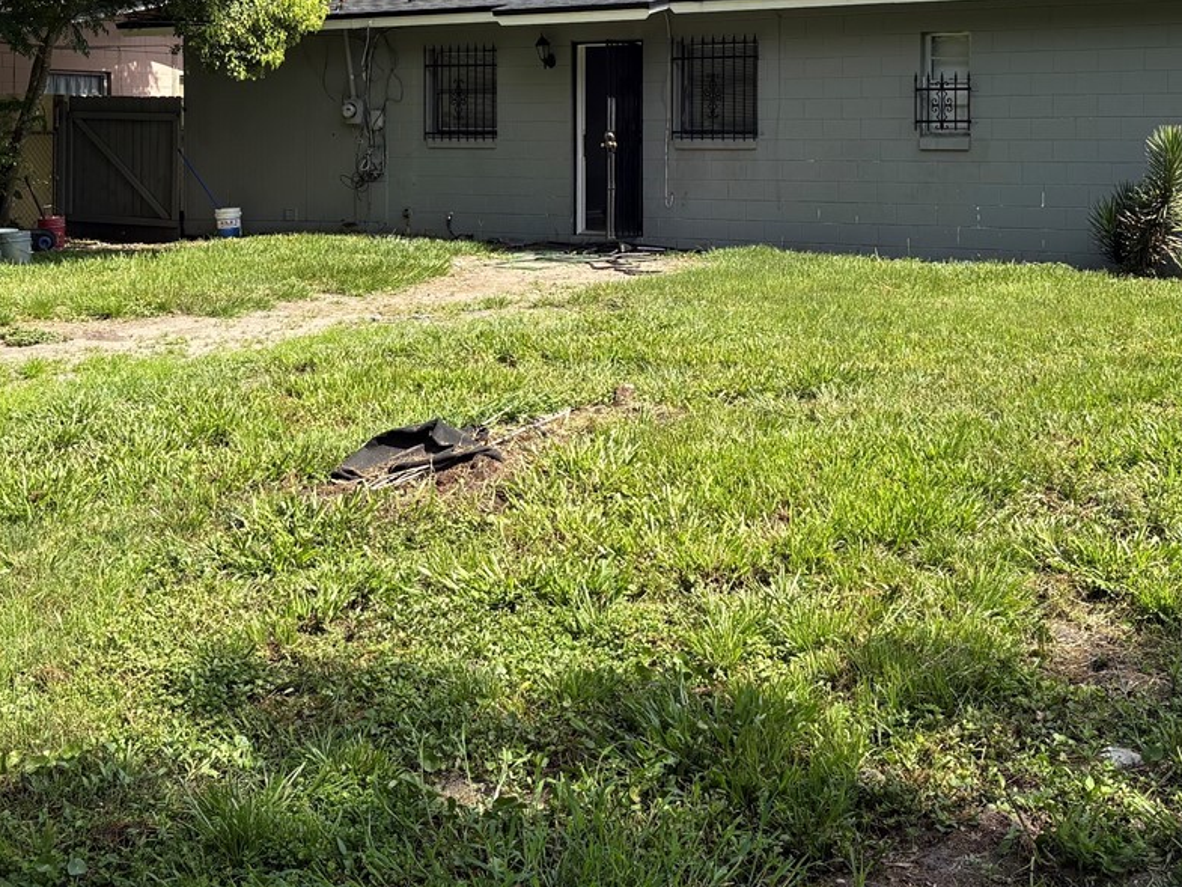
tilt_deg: +0.2
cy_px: 178
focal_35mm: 53
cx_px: 593
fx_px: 1810
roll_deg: +0.1
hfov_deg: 36.2
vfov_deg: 27.0
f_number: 1.6
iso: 50
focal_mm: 5.96
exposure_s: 1/2012
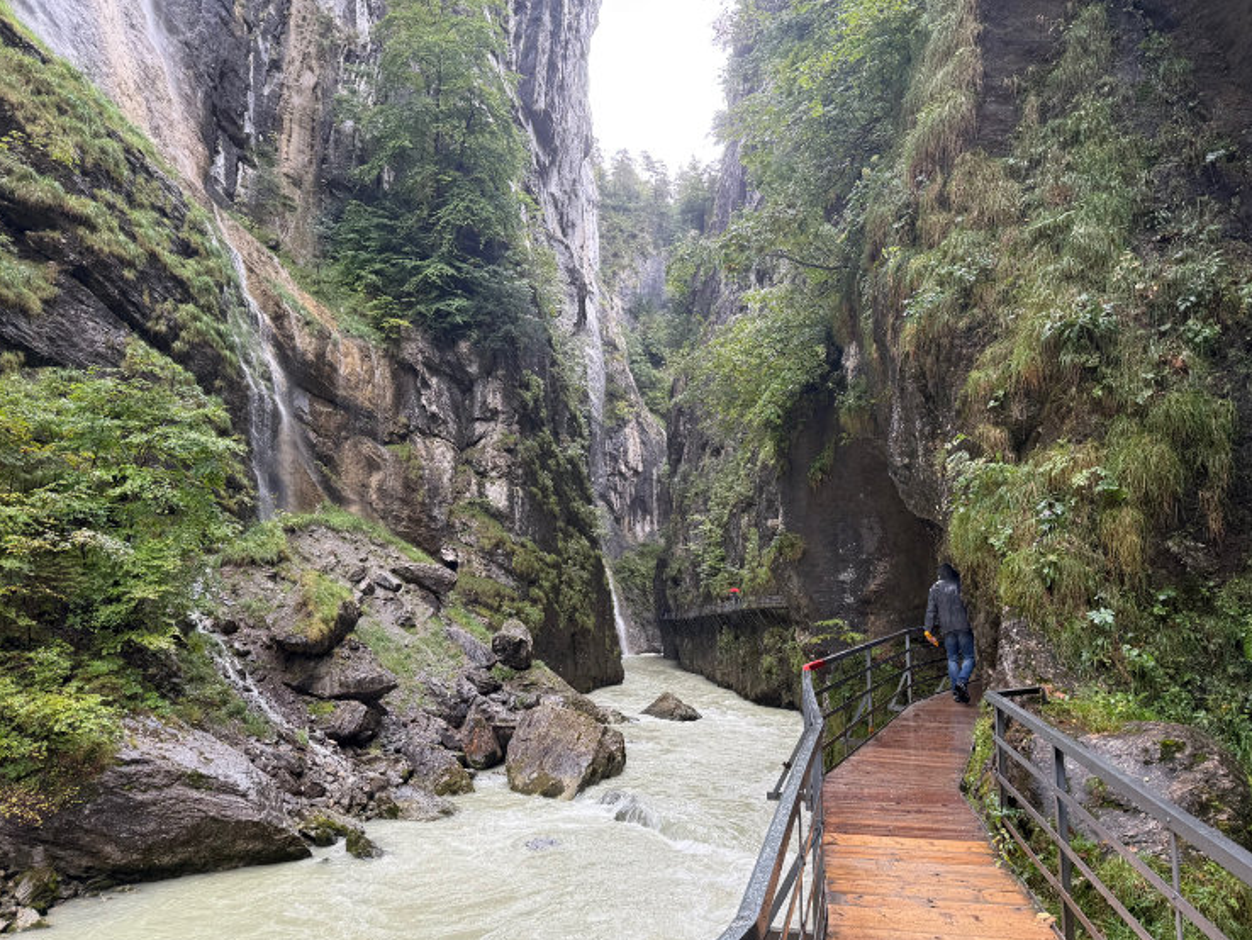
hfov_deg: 67.3
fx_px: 941
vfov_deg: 53.1
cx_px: 643
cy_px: 480
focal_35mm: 26
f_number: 1.8
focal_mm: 6.8
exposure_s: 1/222
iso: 100
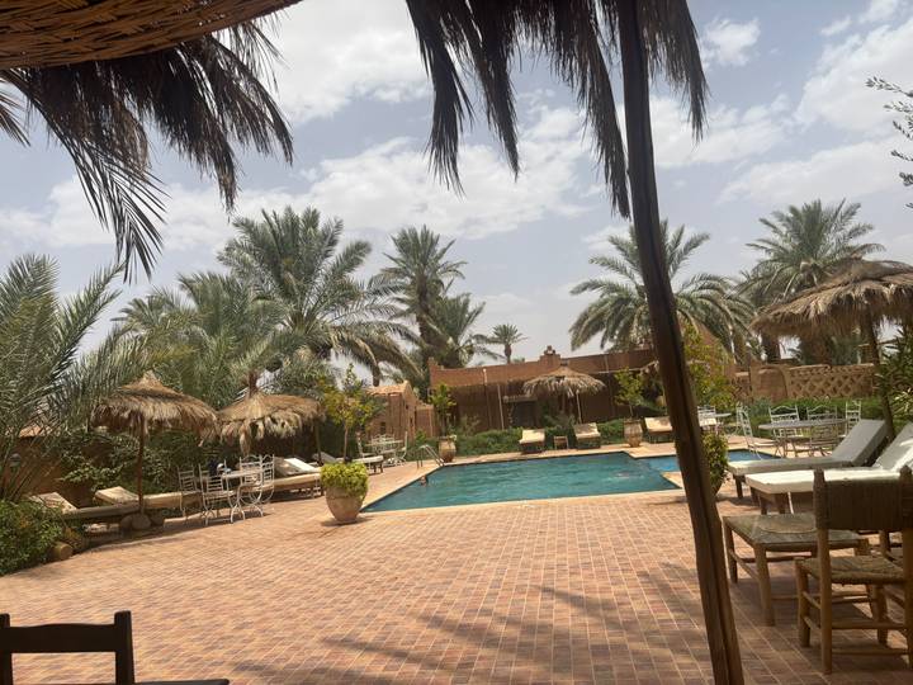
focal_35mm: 26
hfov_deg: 67.3
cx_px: 456
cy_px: 342
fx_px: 686
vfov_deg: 53.1
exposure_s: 1/5618
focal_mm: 5.96
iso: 50
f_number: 1.6
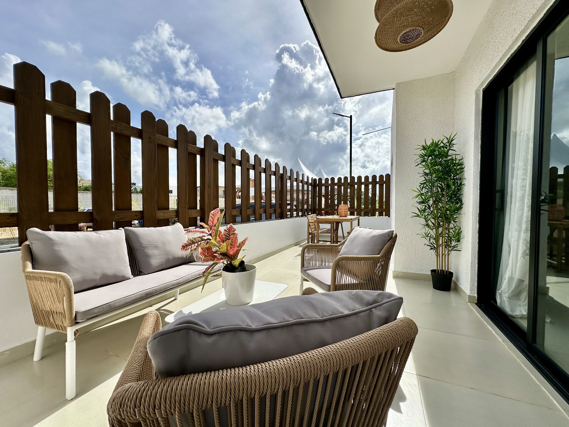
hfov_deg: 102.1
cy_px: 214
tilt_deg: -0.7
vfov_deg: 85.7
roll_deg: -0.4
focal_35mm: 14
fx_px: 230
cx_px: 284
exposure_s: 1/3205
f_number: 2.2
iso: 50
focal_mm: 2.22
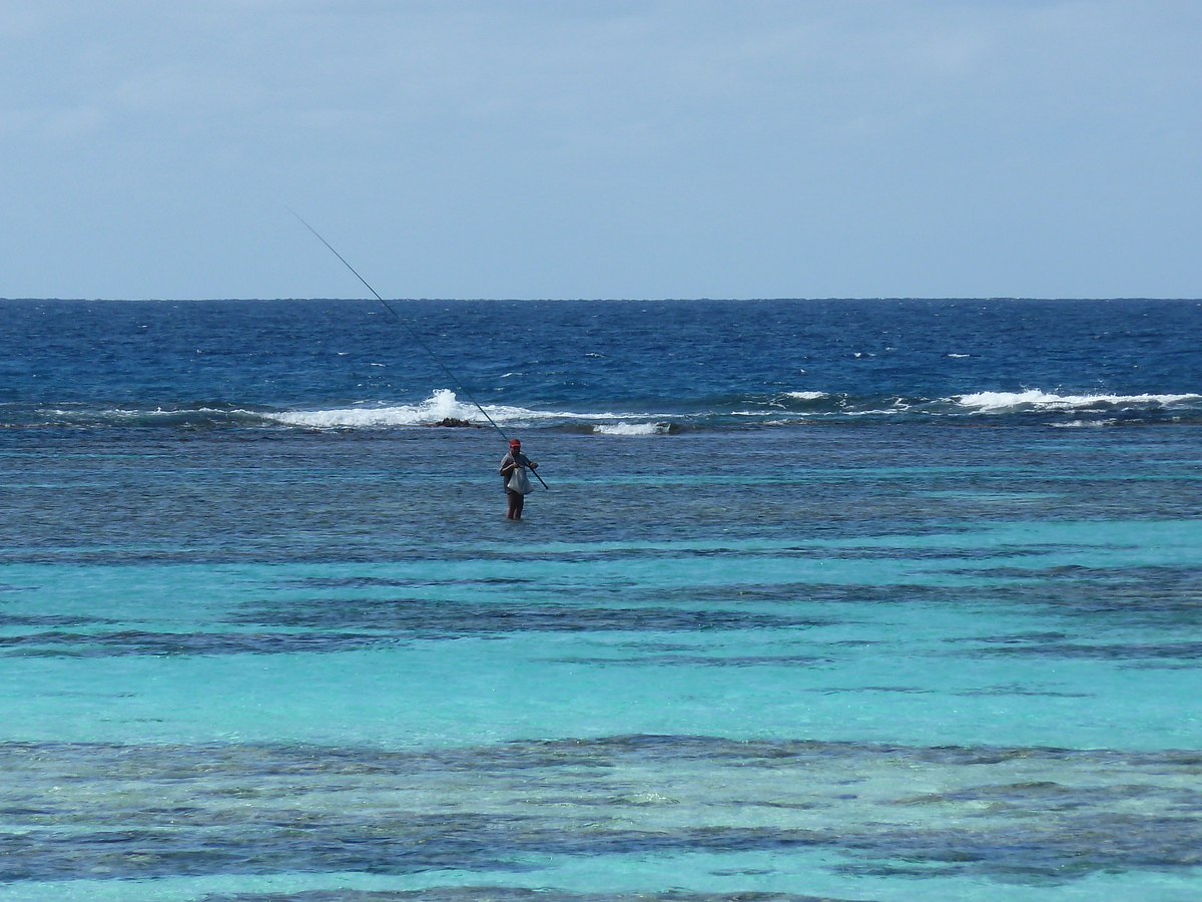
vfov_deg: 3.7
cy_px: 451
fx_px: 13855
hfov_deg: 5.0
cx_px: 601
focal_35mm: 399
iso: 80
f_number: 5.6
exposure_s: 1/400
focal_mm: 49.2
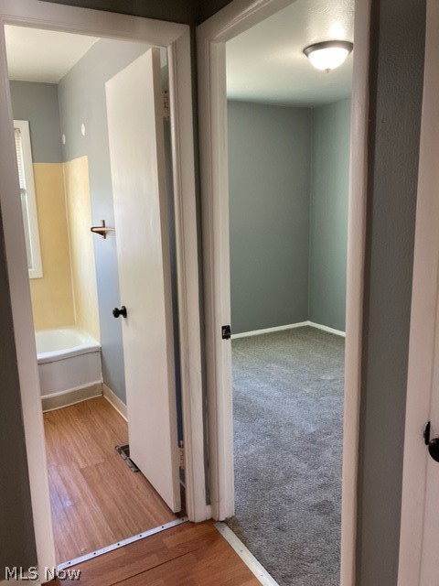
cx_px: 220
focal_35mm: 28
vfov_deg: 63.4
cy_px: 293
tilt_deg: -9.6
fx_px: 473
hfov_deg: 49.7
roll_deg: +1.8
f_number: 1.8
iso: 160
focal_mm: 3.99
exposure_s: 1/60
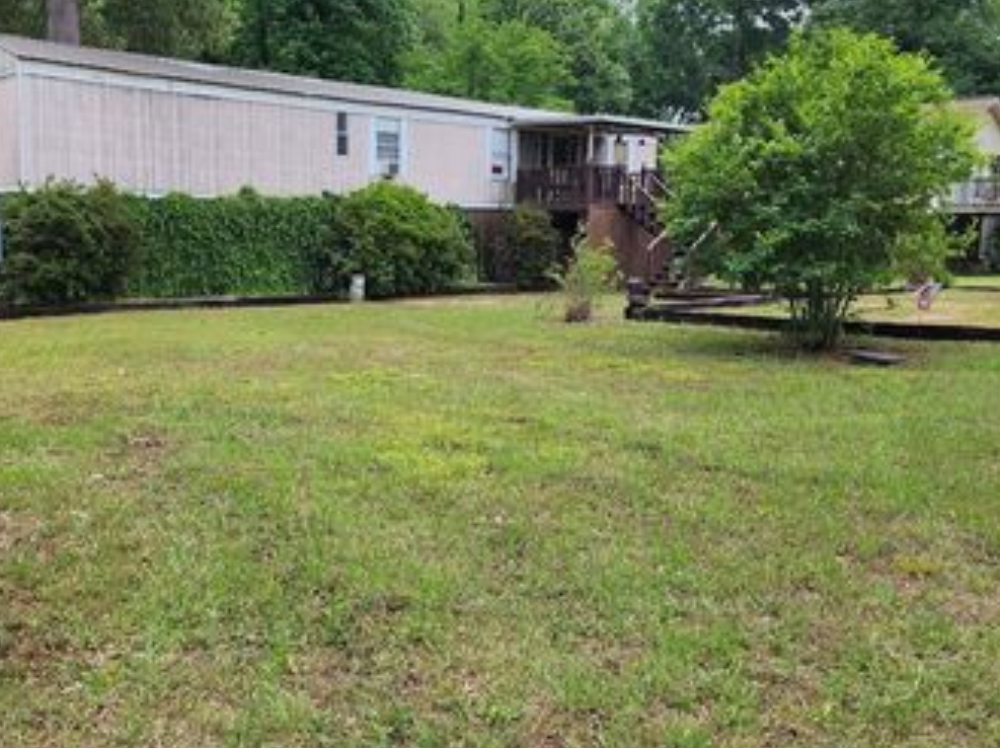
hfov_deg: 52.3
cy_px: 354
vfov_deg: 40.6
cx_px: 401
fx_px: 1010
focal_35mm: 35
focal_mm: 6.4
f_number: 1.8
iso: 12
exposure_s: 1/692
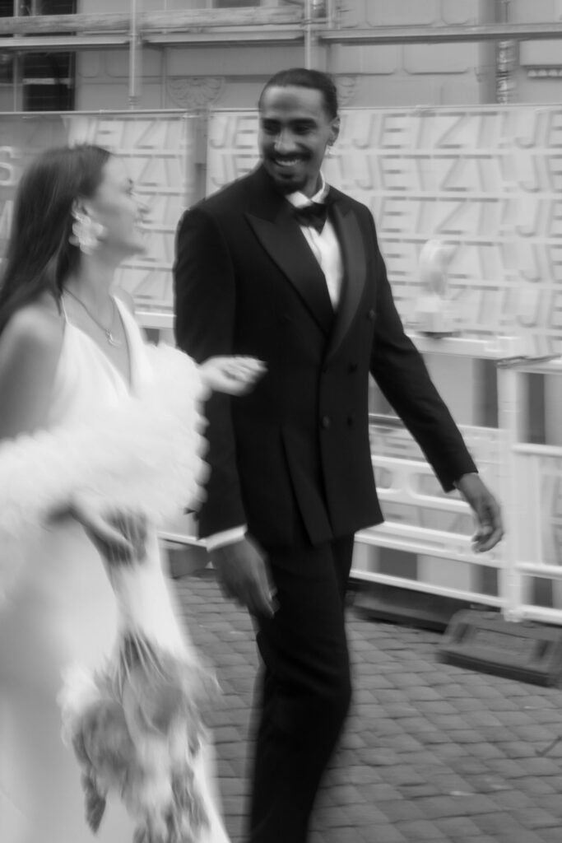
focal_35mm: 48
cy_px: 422
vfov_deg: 41.1
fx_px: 1124
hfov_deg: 28.1
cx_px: 281
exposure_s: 1/13
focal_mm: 48
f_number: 16
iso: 320
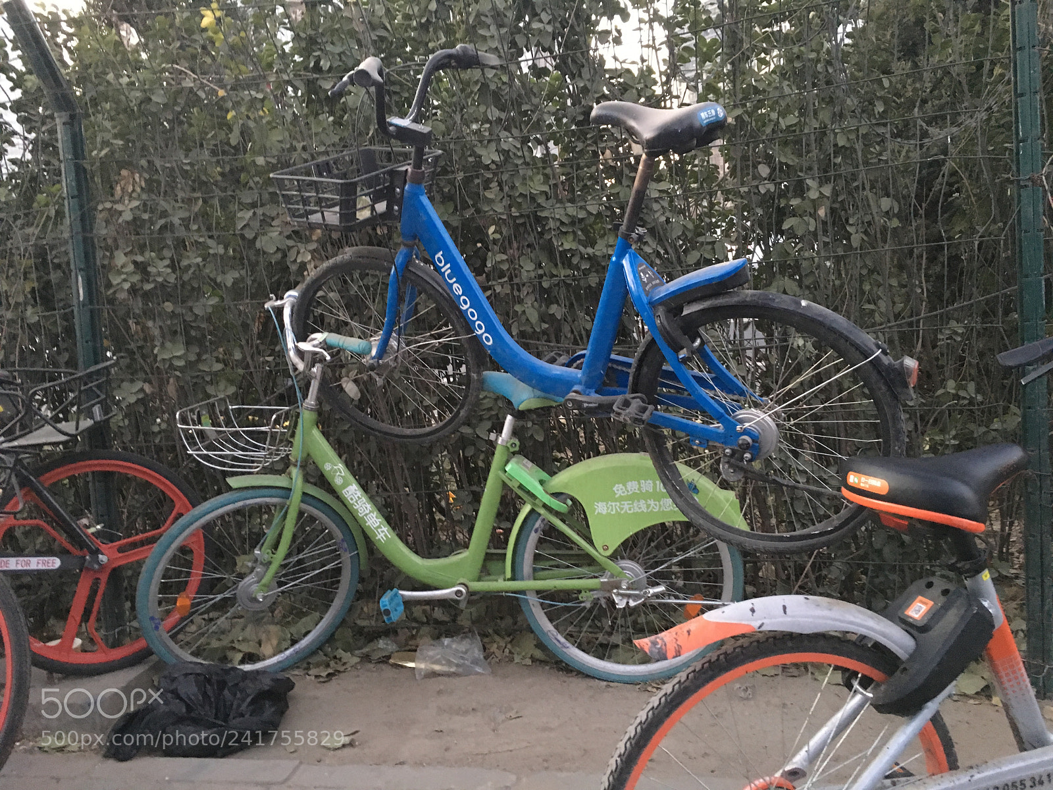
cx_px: 526
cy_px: 395
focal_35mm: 29
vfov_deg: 48.2
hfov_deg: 61.7
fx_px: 882
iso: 400
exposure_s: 1/17
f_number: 2.2
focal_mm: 4.15
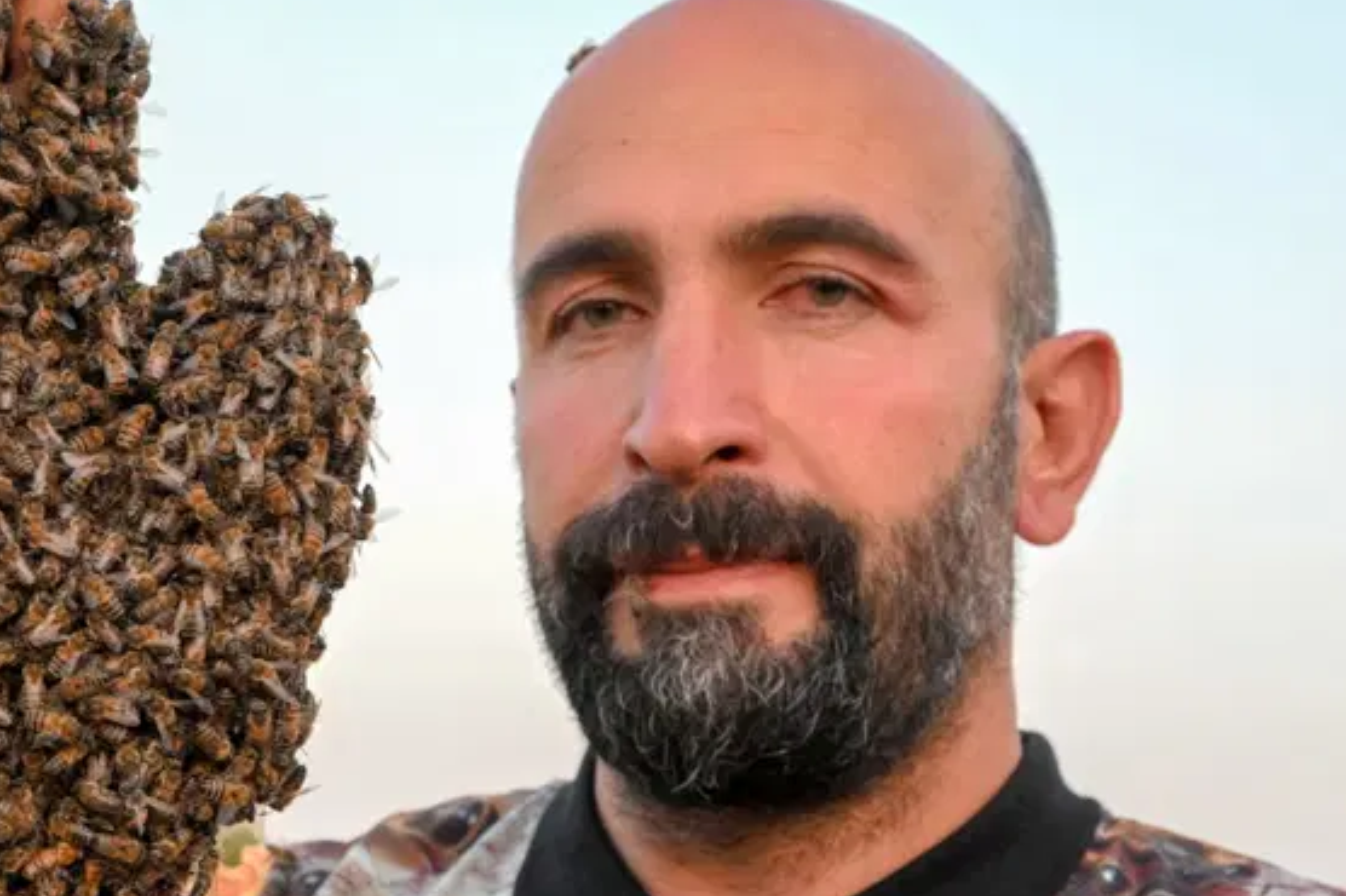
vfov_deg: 23.7
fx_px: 2130
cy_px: 496
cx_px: 341
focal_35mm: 57
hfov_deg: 34.4
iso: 1600
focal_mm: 24
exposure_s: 1/80
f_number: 5
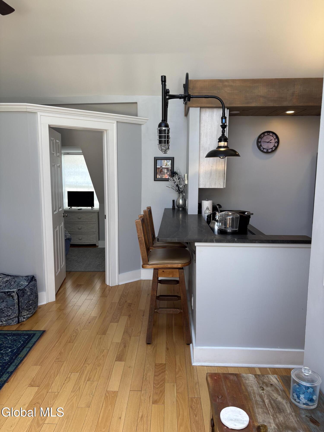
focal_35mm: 26
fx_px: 324
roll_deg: +0.3
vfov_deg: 67.3
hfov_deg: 53.1
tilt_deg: -6.2
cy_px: 216
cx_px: 162
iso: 40
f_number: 1.6
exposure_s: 1/133
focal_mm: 5.96
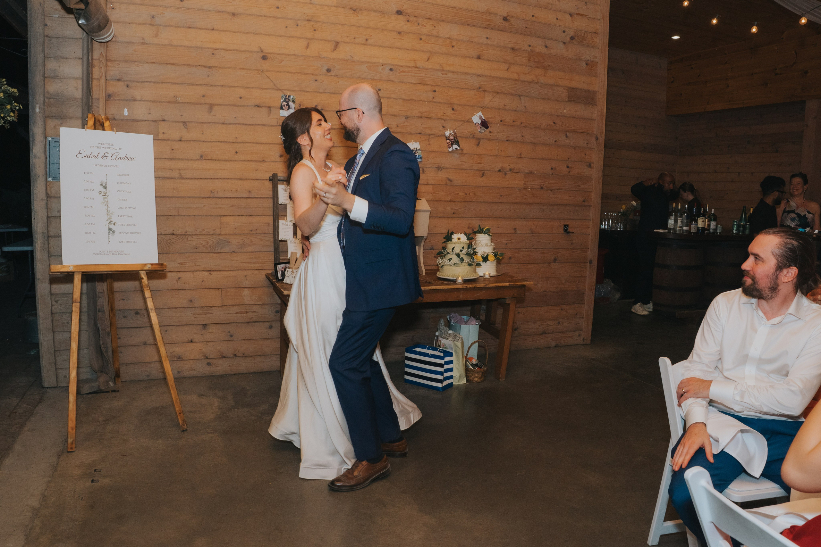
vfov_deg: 51.4
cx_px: 410
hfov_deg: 71.6
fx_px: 569
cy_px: 274
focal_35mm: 25
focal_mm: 12
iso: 200
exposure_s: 1/160
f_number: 5.6
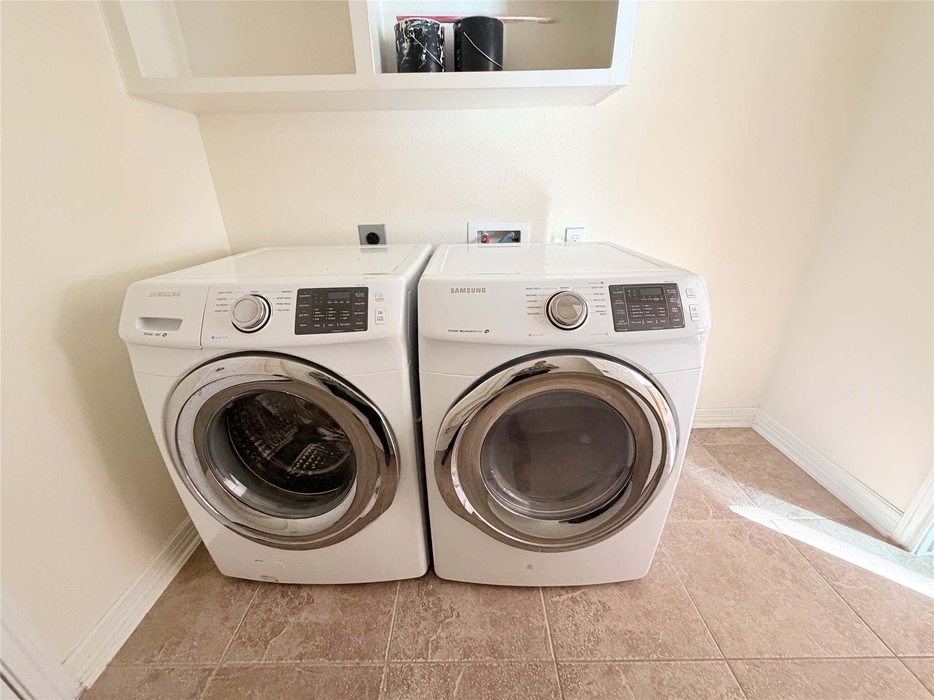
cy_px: 350
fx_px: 378
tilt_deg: -21.8
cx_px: 467
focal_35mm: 14
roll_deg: +1.4
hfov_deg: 102.1
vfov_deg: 85.7
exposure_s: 1/72
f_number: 2.2
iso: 320
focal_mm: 2.22
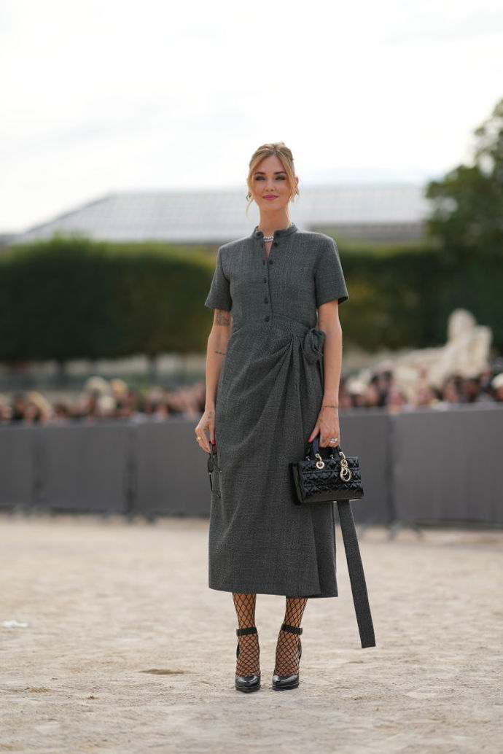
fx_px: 1780
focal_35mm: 85
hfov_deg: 16.1
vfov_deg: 23.9
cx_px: 252
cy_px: 377
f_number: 1.6
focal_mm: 85
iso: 100
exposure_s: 1/5000
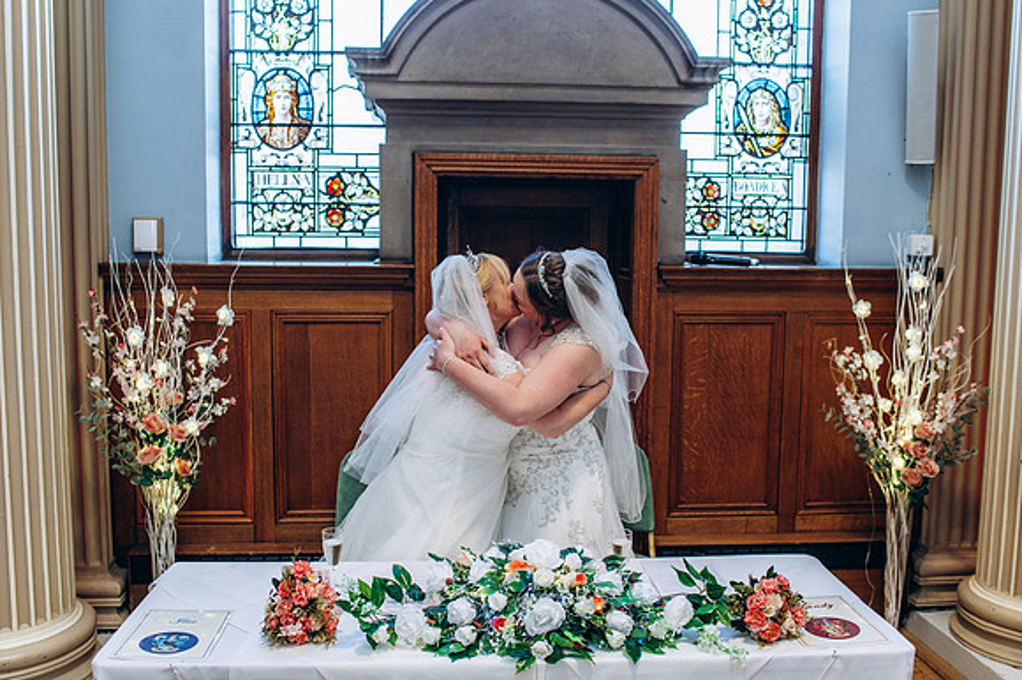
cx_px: 511
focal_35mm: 36
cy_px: 340
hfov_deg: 53.0
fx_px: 1025
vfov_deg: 36.7
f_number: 2.8
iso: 250
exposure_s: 1/80
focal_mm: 35
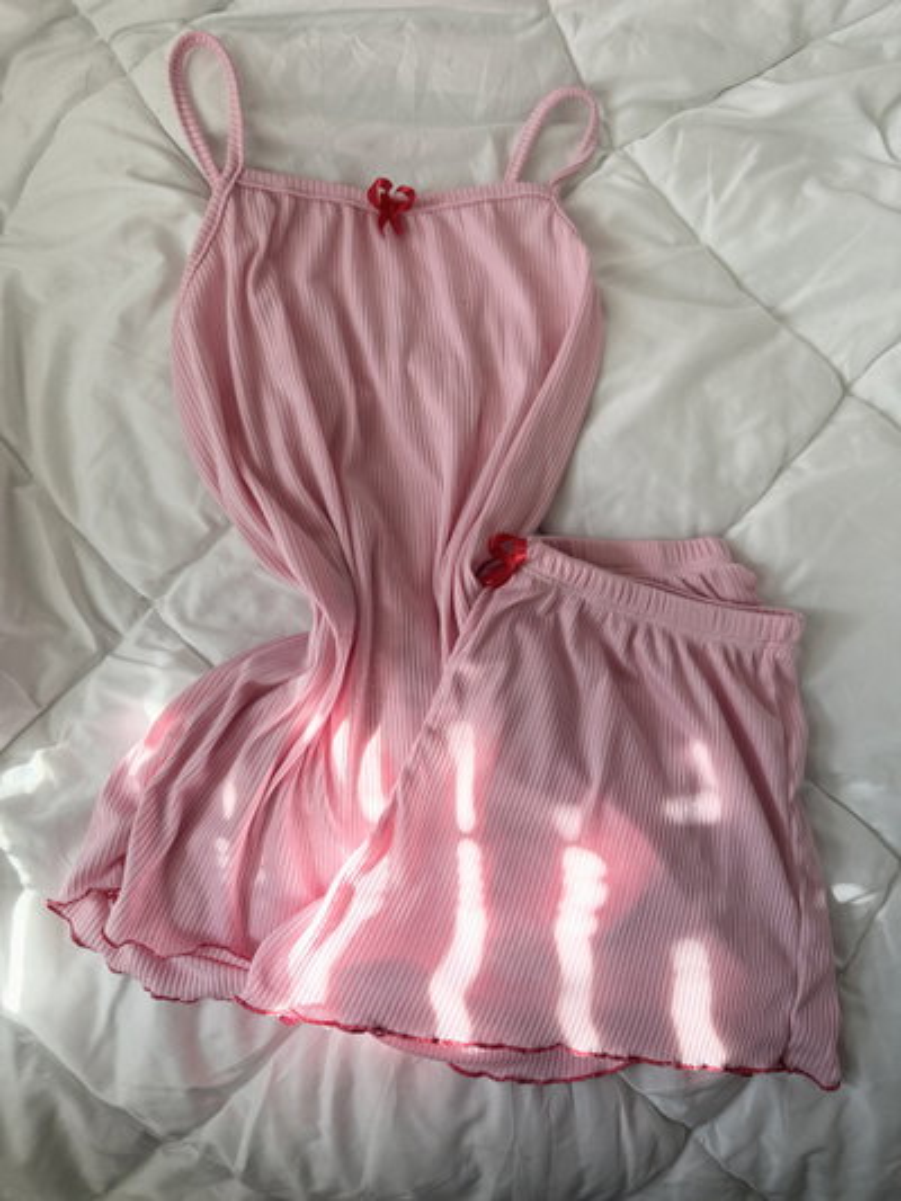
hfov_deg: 56.8
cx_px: 450
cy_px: 600
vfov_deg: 71.6
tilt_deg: -83.5
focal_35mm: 24
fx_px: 833
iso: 200
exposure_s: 1/120
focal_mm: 6.76
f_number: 1.78
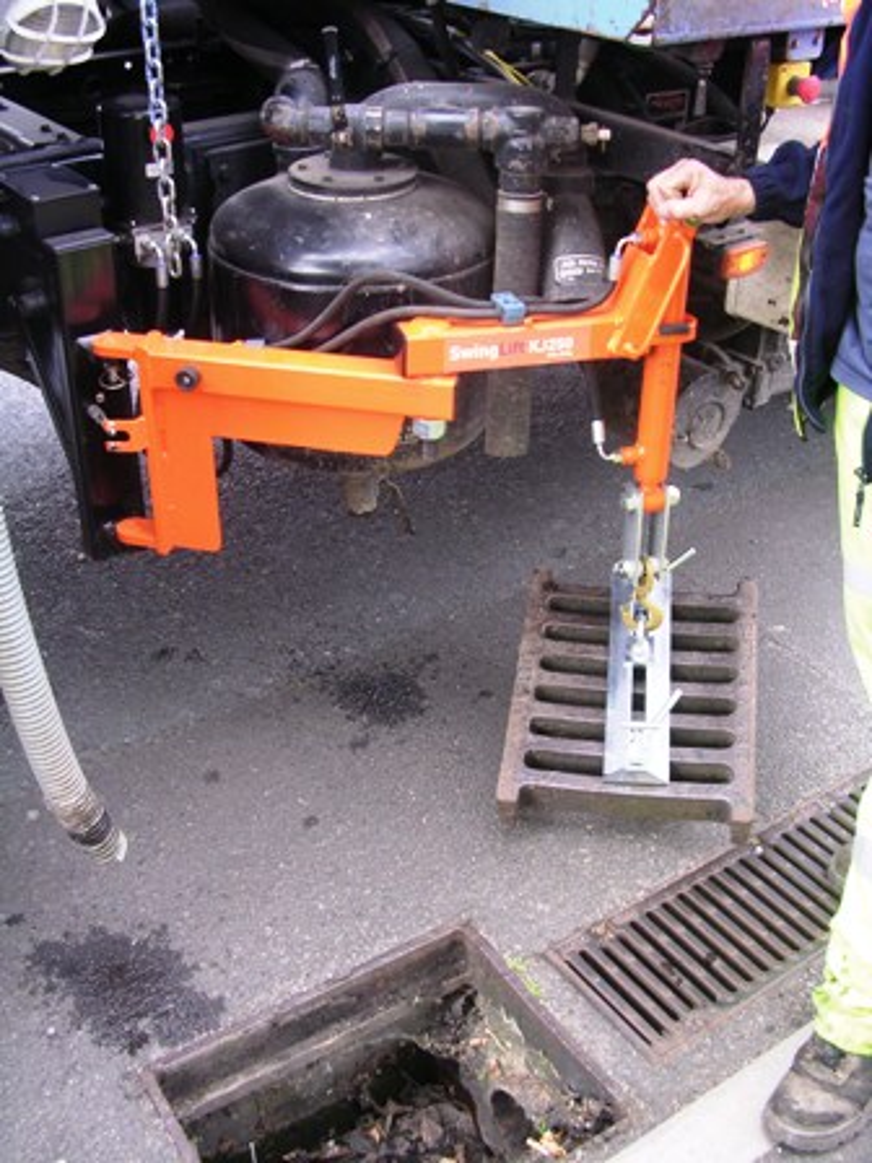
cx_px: 436
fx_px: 1276
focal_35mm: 38
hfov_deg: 37.7
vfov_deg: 49.0
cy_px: 582
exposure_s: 1/55.5
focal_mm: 5.8
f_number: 2.8
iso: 100
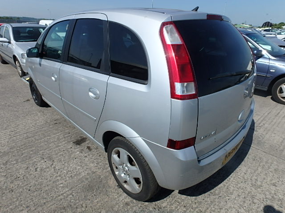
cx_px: 142
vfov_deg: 63.4
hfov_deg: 79.0
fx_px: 173
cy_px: 106
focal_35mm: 21
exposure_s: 1/640
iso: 125
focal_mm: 3.7
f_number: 6
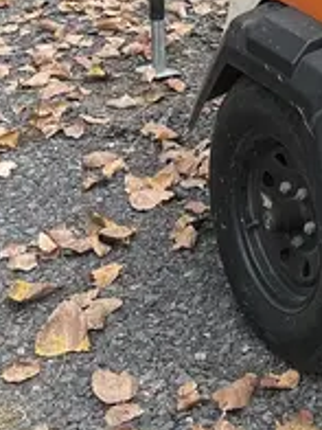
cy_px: -212
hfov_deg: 14.4
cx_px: 462
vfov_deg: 18.1
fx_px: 1203
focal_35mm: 97
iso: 50
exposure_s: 1/430
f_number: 1.6
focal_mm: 5.1
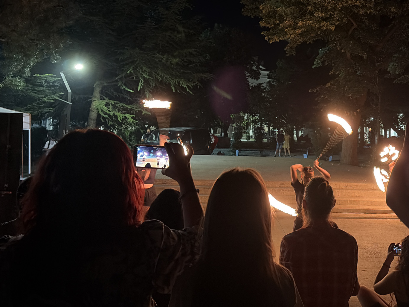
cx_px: 282
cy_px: 106
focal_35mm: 38
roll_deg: -2.1
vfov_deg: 37.4
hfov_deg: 47.9
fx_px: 449
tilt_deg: +2.7
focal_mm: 5.96
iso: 1250
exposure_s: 1/17
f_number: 1.6
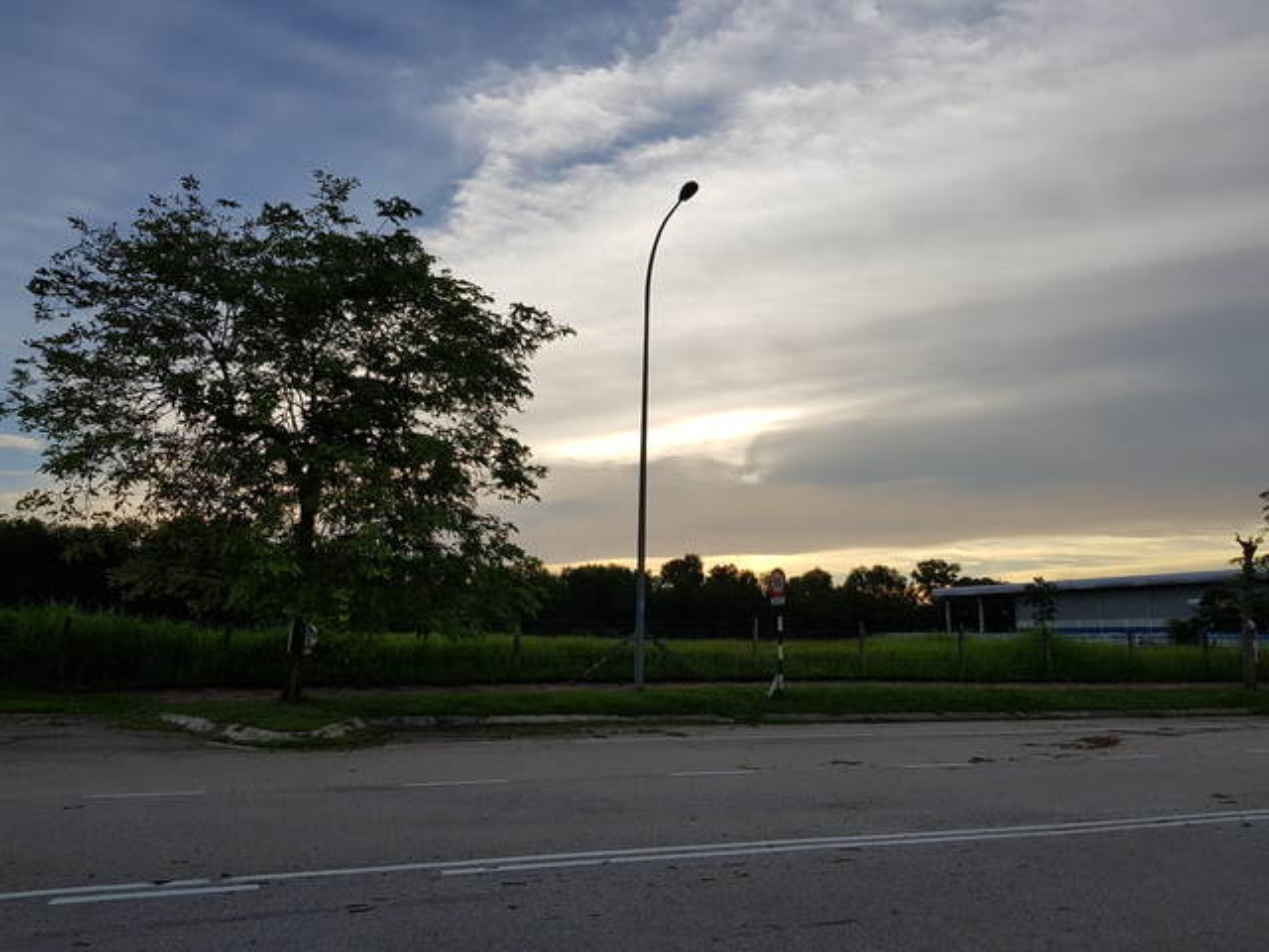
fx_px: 953
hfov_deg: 67.3
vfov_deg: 53.1
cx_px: 634
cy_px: 476
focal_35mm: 26
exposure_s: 1/2152
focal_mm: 4.3
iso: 40
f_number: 1.7
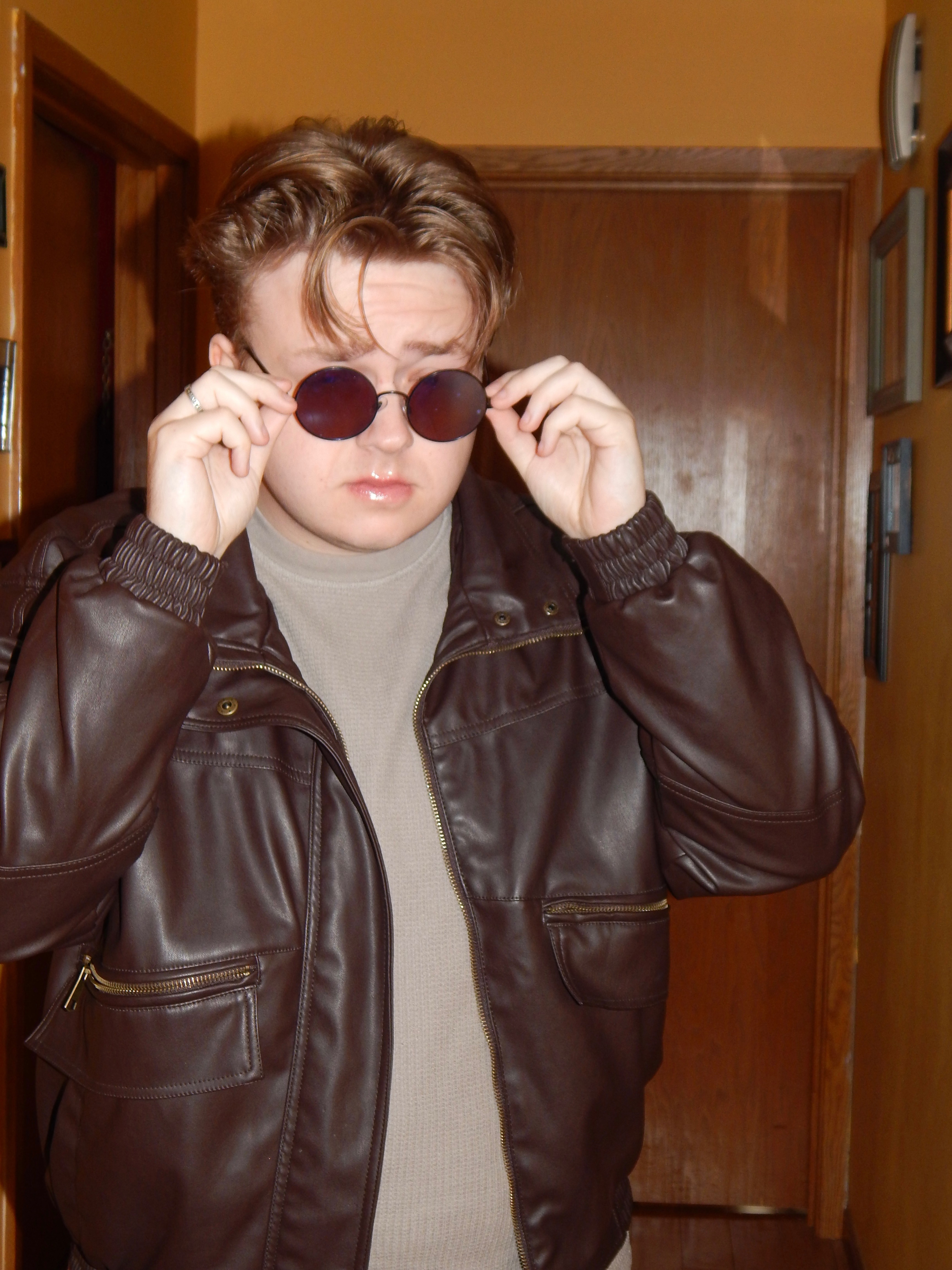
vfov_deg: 34.9
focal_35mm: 55
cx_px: 476
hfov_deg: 26.6
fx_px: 2017
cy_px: 635
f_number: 3.8
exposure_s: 1/30
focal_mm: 9.7
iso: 200
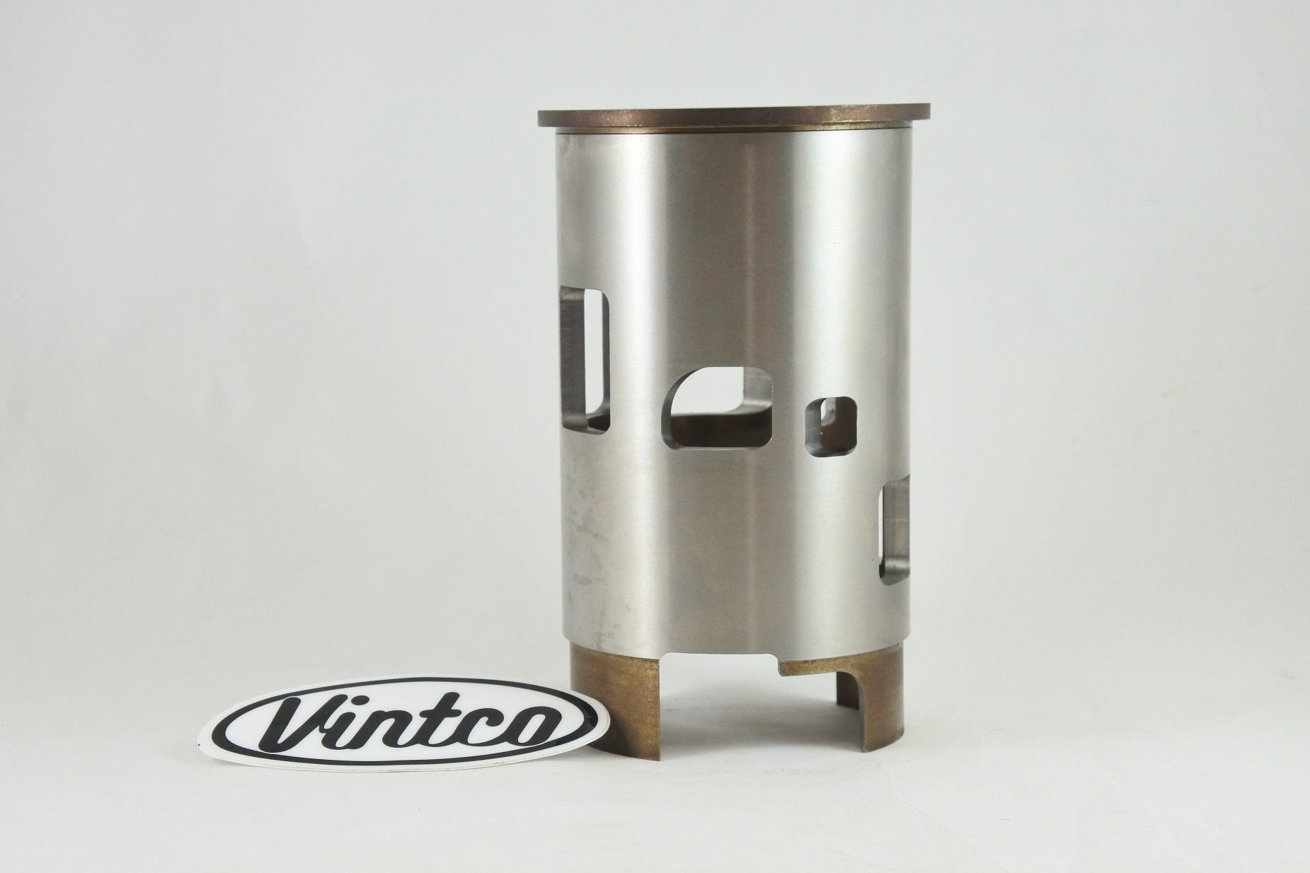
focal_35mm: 64
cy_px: 436
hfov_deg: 31.4
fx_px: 2329
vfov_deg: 21.2
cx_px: 655
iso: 720
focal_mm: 24
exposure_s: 1/125
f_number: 5
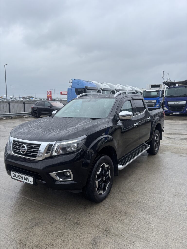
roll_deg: -0.5
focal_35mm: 26
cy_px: 124
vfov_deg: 67.3
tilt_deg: -8.2
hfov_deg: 53.1
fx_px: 187
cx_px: 94
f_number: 1.6
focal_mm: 5.96
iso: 50
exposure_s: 1/935
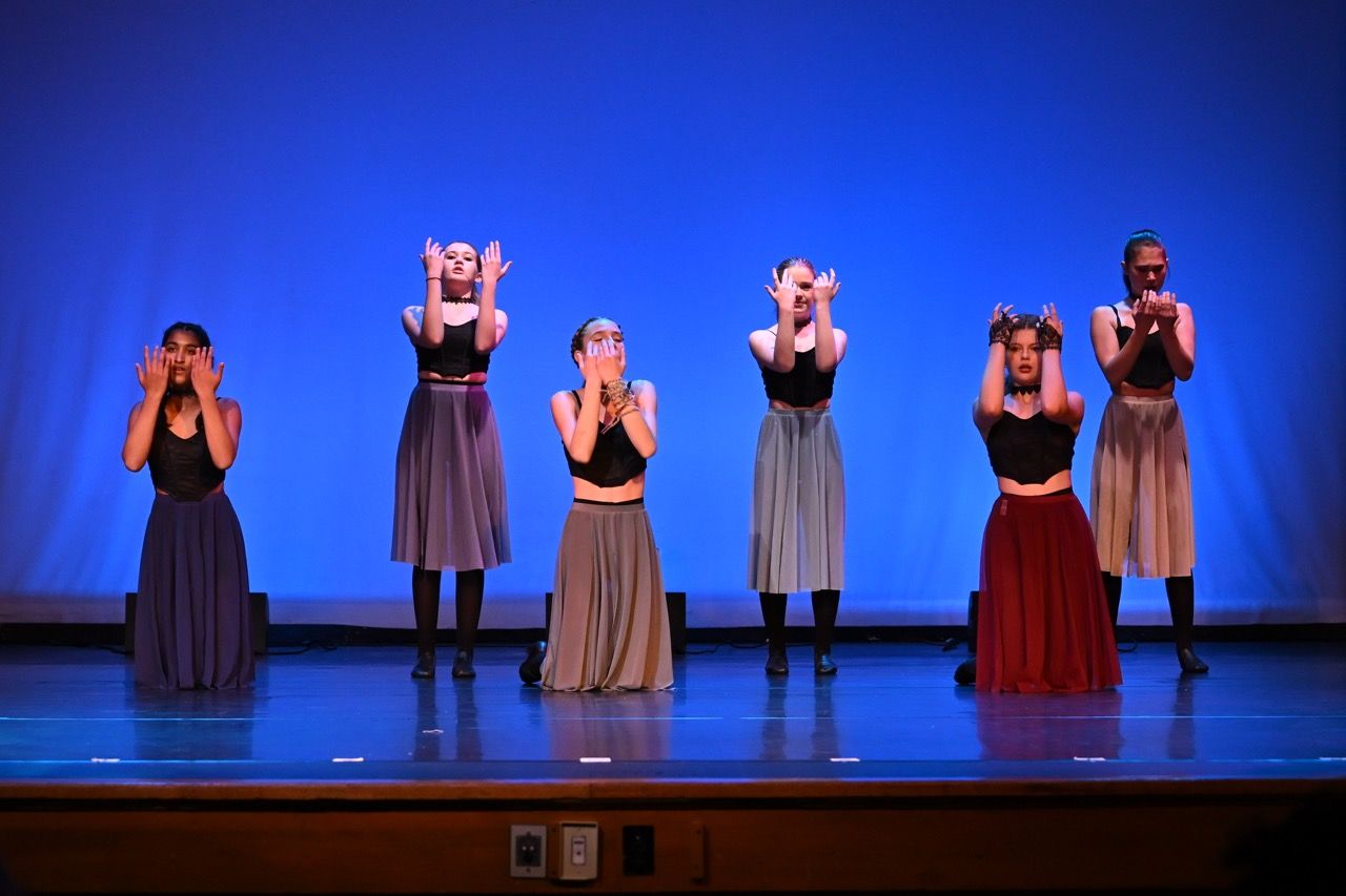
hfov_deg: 19.5
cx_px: 673
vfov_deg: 13.0
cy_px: 448
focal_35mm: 105
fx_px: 3925
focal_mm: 70
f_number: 3.2
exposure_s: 1/200
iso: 3200
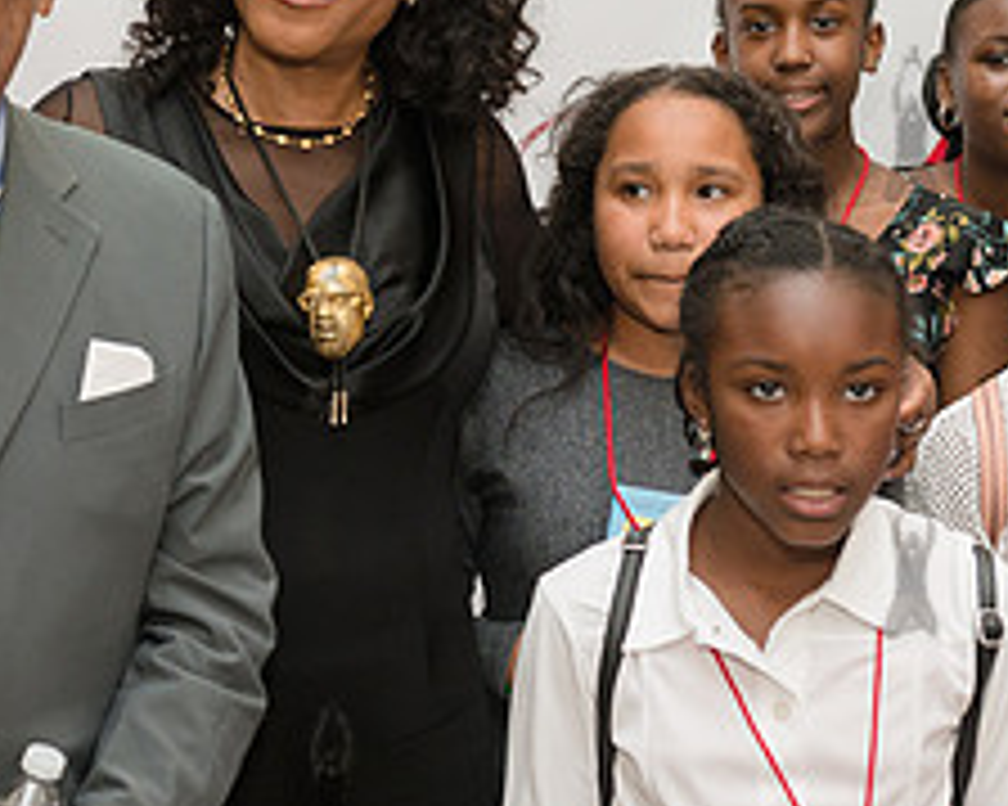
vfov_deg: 14.4
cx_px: 328
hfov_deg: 17.9
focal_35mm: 107
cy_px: 340
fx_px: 3191
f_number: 4
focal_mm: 44
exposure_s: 1/400
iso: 800
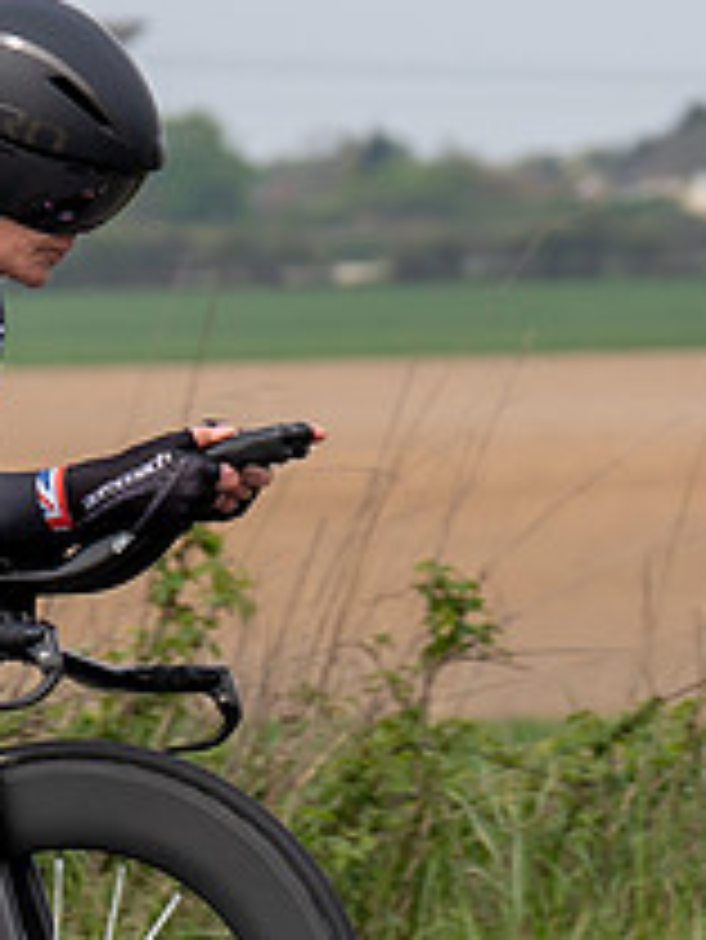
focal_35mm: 428
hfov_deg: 3.5
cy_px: 476
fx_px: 11627
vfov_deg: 4.6
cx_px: -137
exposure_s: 1/1000
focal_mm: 88
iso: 125
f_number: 4
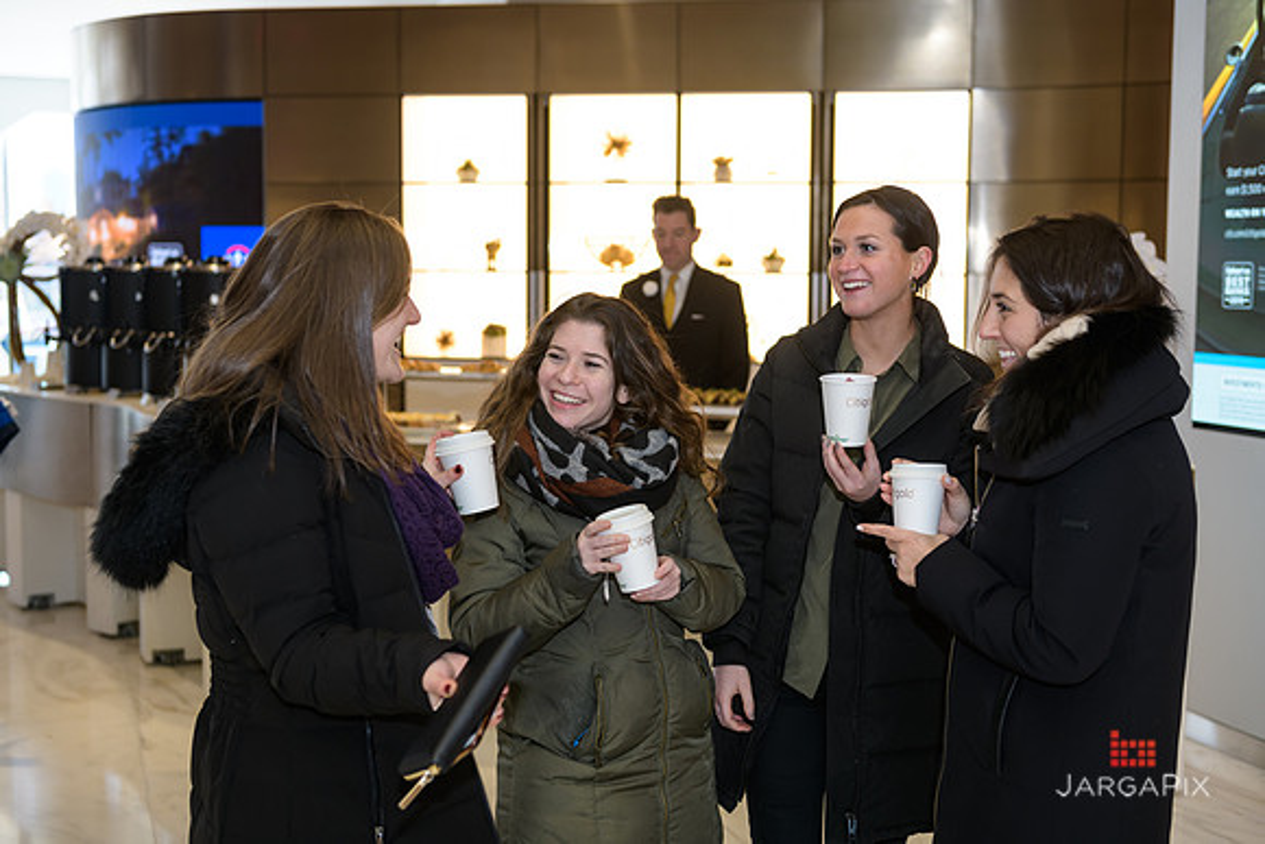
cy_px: 422
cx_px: 632
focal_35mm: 50
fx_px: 1757
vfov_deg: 27.0
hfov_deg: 39.6
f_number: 3.2
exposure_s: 1/125
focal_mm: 50
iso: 400
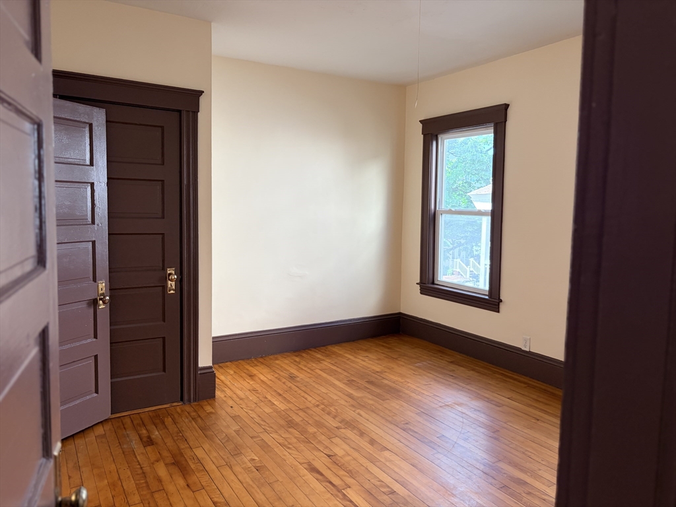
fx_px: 508
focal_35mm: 26
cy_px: 254
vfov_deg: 53.1
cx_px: 338
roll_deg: -1.0
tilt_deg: -4.6
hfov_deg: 67.3
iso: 80
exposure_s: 1/122
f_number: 1.6
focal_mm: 5.96
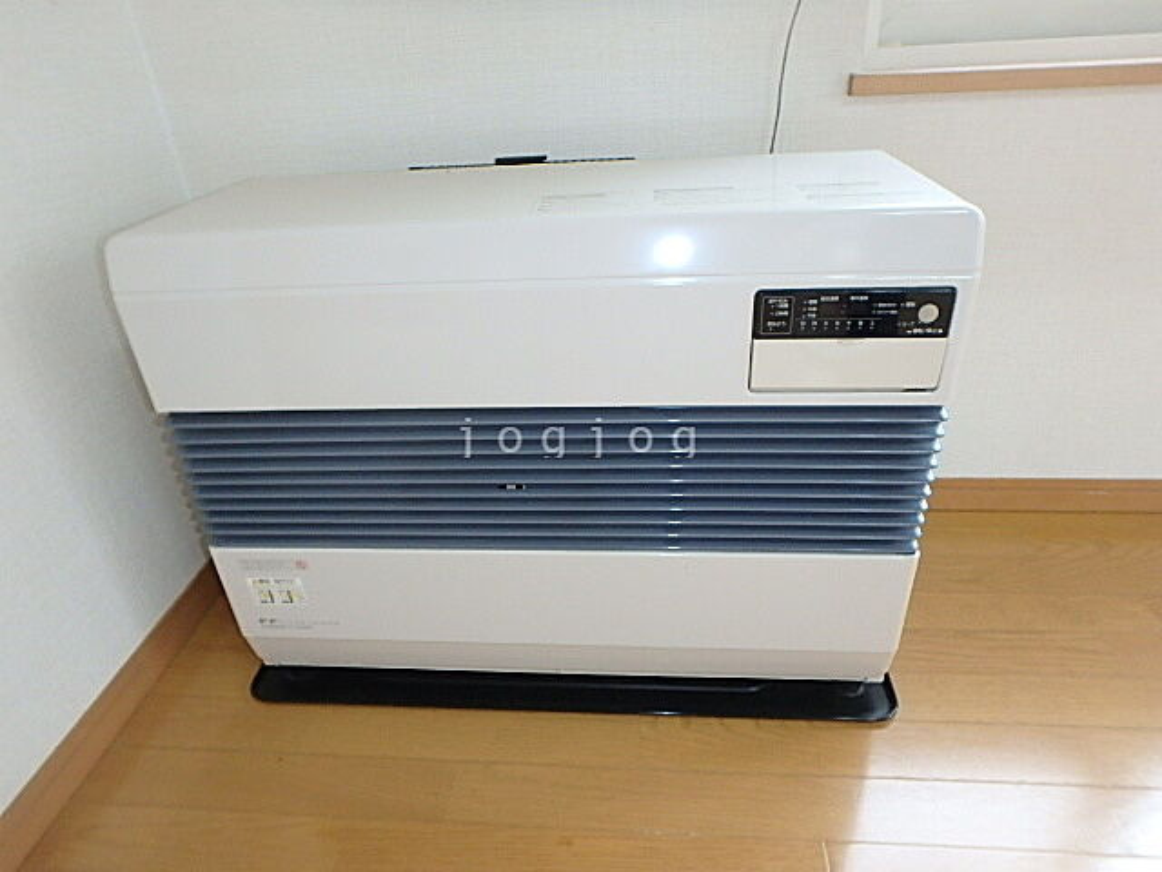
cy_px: 436
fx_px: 705
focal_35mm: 21
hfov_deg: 79.0
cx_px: 581
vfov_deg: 63.4
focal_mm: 3.7
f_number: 3.5
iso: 400
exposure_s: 1/30
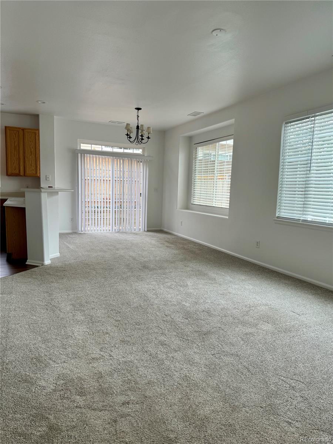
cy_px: 222
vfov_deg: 71.6
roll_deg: -2.4
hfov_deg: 56.8
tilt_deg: -5.4
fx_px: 308
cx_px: 166
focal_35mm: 24
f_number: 1.78
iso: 80
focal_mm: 6.76
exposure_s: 1/120
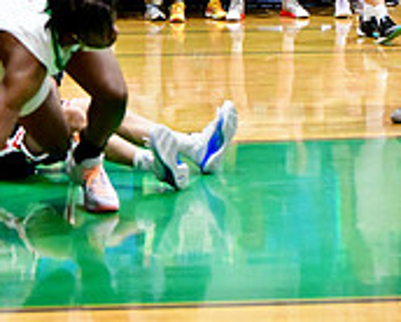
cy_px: -170
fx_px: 2269
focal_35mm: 191
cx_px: 114
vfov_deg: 7.9
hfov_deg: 10.1
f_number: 2.8
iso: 16000
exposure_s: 1/1000
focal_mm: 78
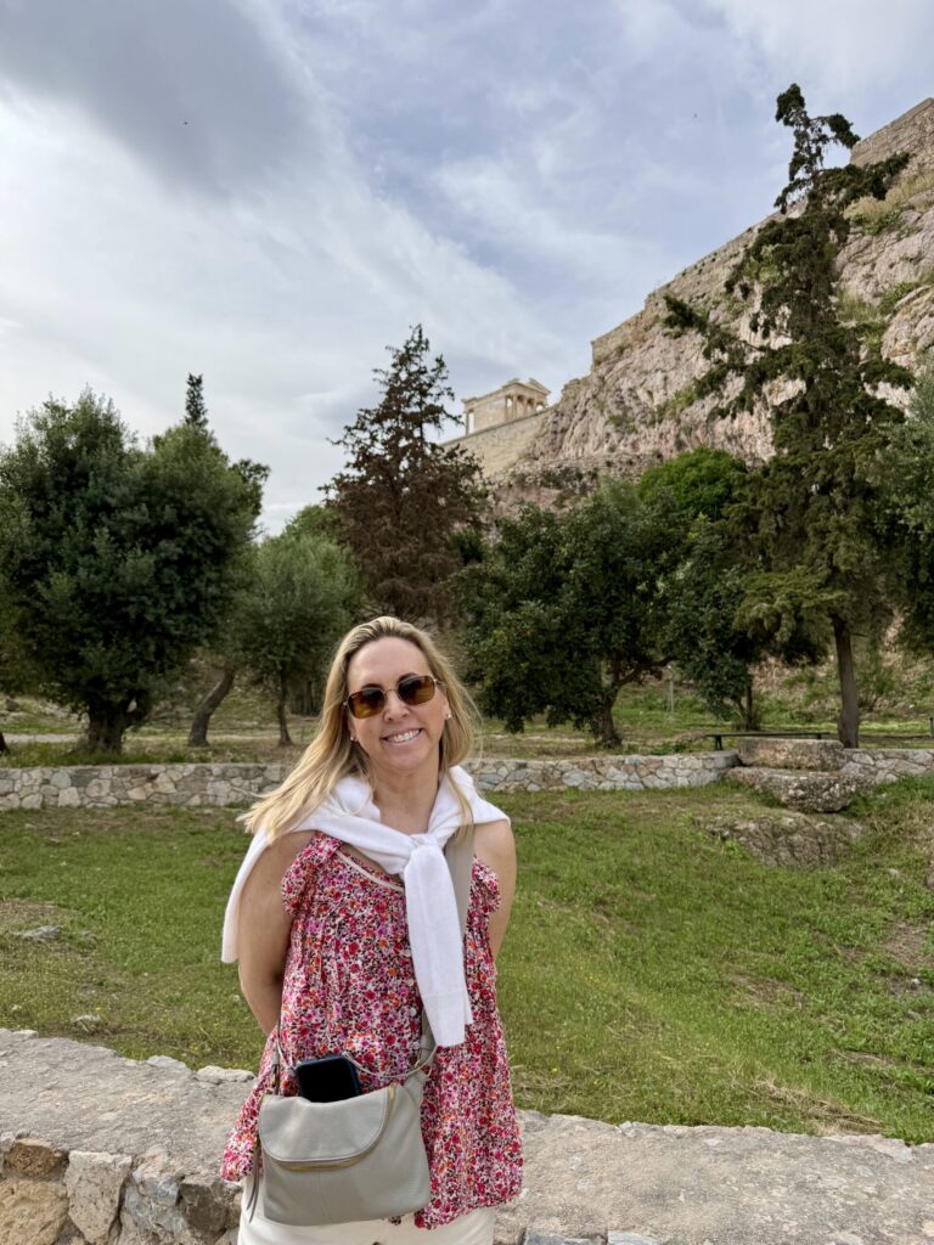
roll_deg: -0.4
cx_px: 467
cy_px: 622
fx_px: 863
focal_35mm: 24
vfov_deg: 71.6
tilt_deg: +5.8
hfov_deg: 56.8
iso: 80
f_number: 1.78
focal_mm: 6.76
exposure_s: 1/3953
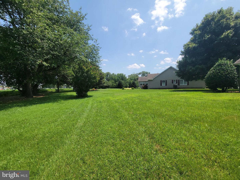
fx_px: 90
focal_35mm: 13
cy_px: 90
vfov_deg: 89.9
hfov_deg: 106.2
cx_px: 120
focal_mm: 2.2
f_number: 2.2
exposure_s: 1/1497
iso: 50
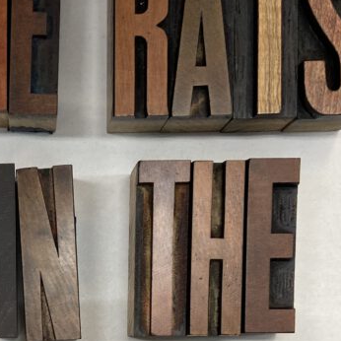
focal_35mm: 68
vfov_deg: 23.8
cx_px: 18
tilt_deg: -86.0
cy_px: 371
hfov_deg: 24.4
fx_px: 758
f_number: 1.8
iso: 64
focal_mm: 4.25
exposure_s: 1/60
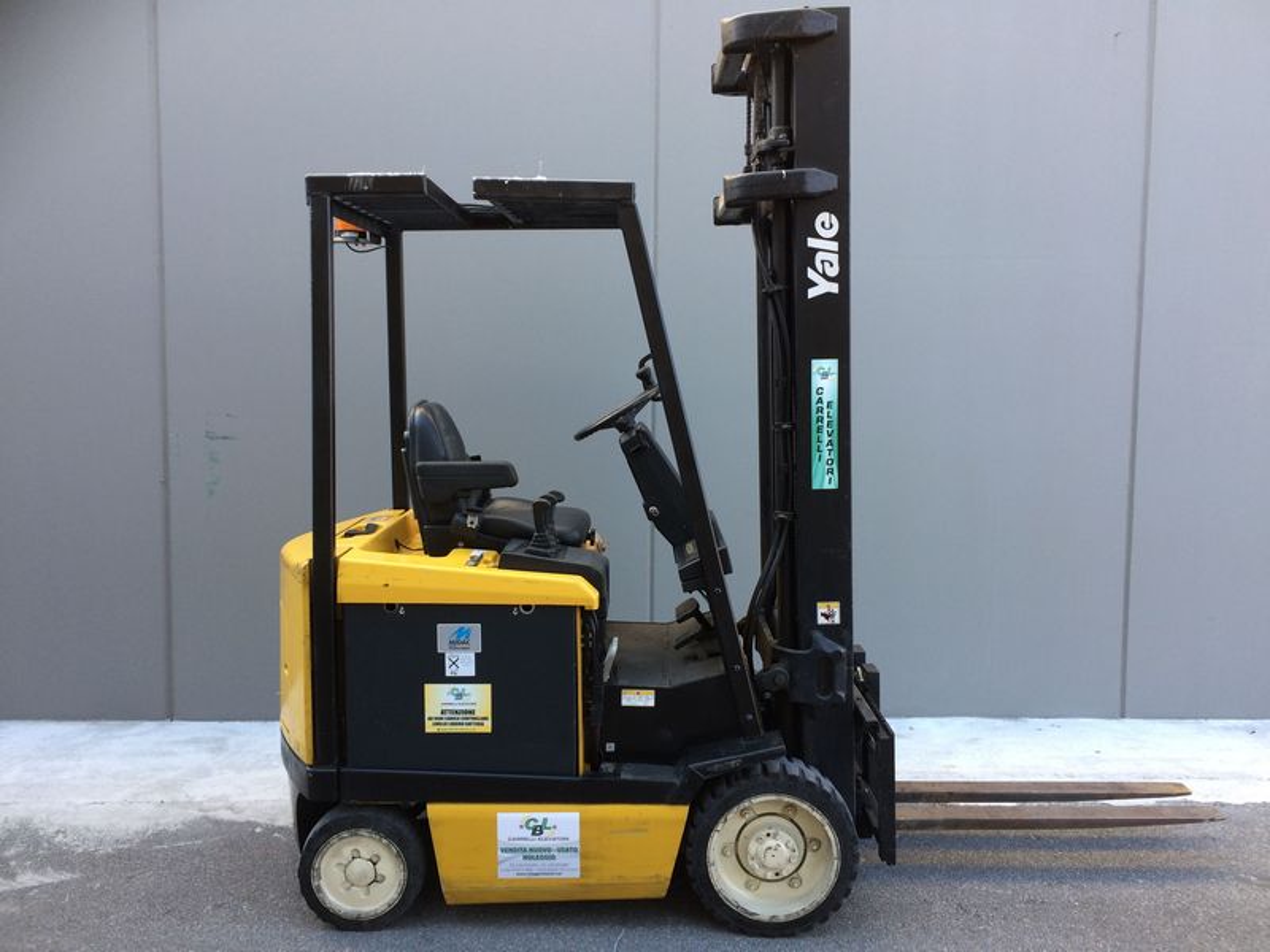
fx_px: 1064
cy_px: 476
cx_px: 635
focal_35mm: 29
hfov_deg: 61.7
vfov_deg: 48.2
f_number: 2.2
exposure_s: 1/100
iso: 40
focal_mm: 4.15
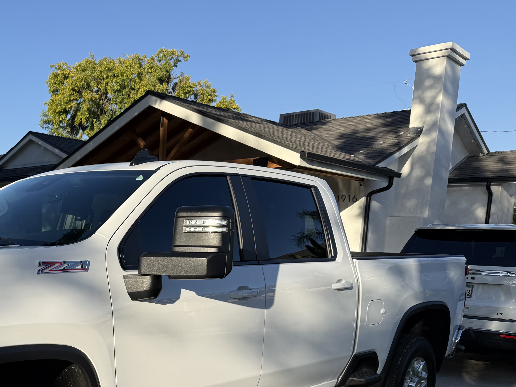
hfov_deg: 42.9
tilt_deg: -8.5
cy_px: 325
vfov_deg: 33.8
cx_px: 77
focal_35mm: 41
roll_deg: -2.0
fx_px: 611
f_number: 1.78
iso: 80
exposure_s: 1/3279
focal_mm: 6.76
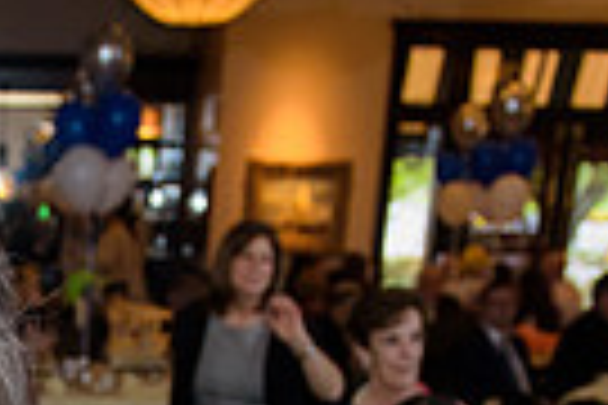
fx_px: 1739
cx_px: -108
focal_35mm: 103
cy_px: 785
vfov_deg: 12.0
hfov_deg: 18.8
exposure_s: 1/125
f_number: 3.2
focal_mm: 24
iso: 1600
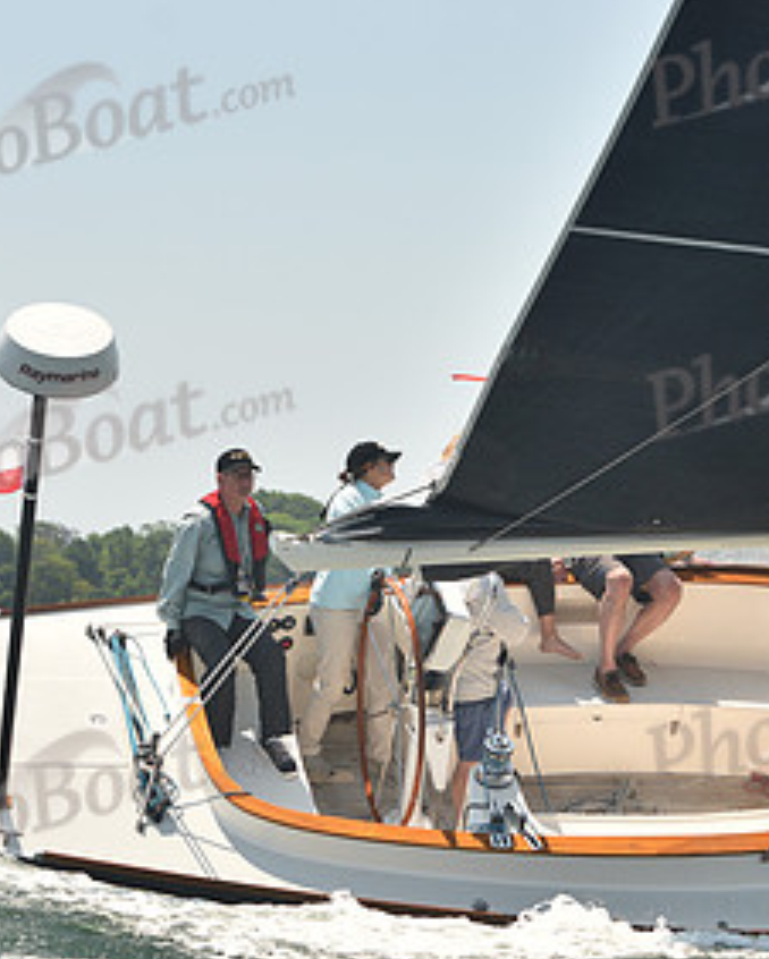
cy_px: 576
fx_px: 3837
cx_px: 473
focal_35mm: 135
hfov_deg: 11.4
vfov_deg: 14.2
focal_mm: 70
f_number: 4.5
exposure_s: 1/640
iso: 250
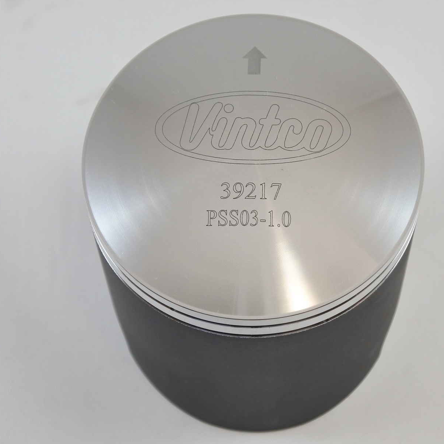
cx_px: 260
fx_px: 1117
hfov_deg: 22.4
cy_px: 222
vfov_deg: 22.5
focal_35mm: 77
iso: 400
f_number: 4.8
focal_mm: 22.3
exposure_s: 1/125
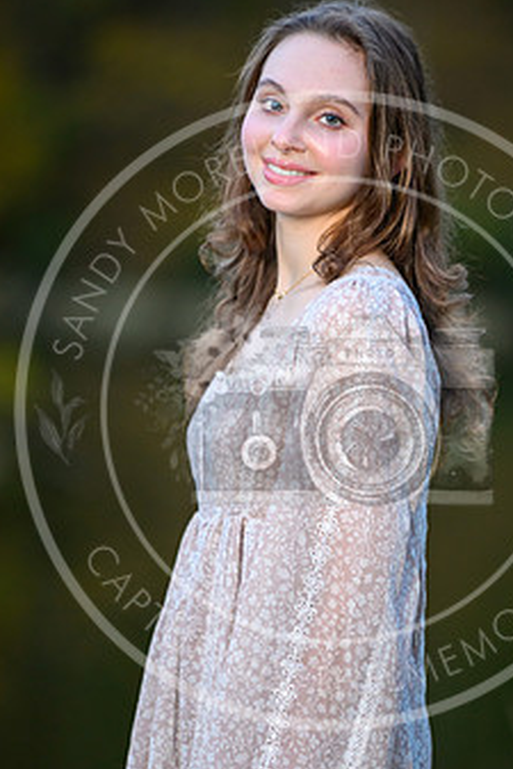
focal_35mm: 267
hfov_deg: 5.2
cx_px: 335
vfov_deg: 7.7
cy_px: 411
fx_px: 5701
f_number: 2.8
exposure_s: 1/160
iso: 2500
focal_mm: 200
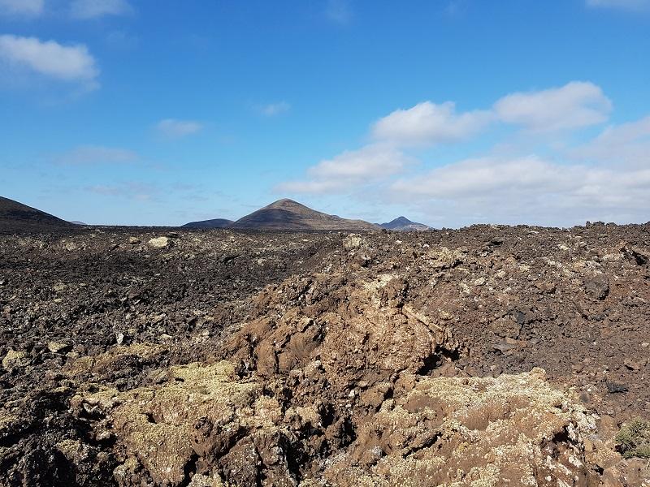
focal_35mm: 26
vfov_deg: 53.1
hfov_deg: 67.3
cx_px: 325
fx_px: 488
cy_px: 244
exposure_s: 1/2736
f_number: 1.7
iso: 50
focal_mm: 4.2
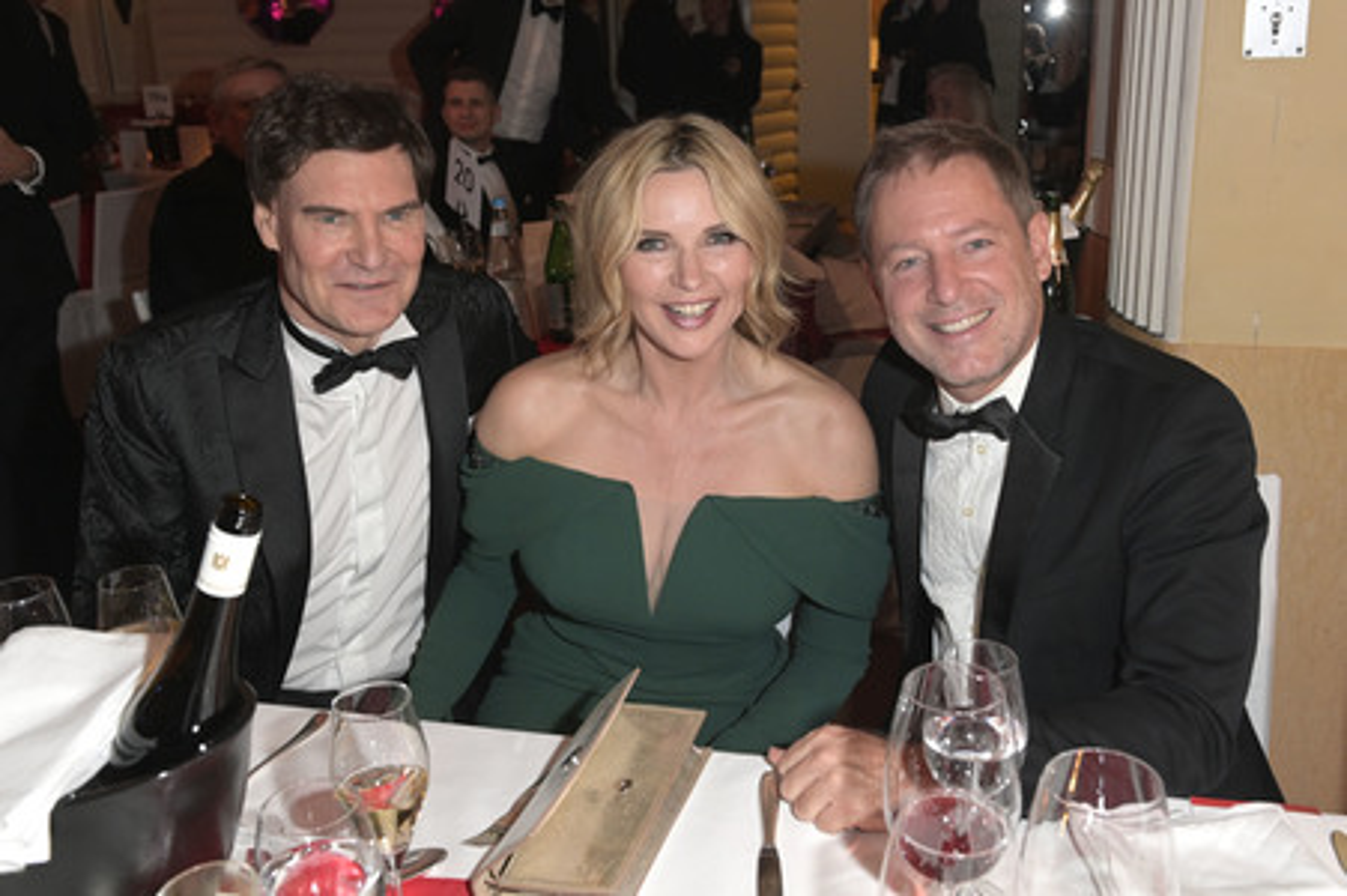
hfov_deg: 60.3
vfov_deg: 42.3
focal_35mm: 31
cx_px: 674
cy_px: 448
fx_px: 1159
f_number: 5.6
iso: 3200
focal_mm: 31
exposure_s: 1/125
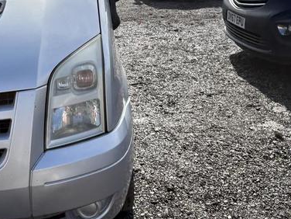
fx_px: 521
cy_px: 50
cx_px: 15
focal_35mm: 62
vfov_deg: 23.4
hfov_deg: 29.6
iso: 64
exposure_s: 1/3125
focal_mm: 5.96
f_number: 1.6
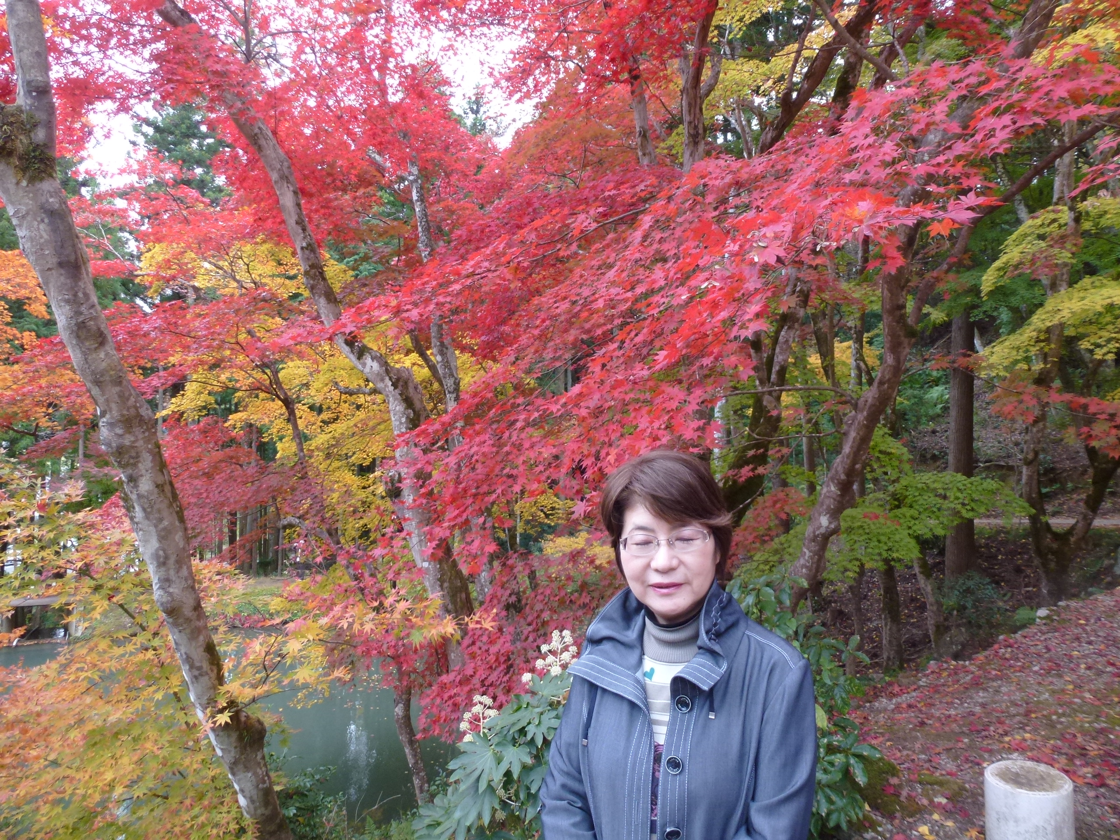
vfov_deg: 56.8
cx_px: 560
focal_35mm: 24
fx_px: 777
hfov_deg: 71.6
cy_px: 420
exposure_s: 1/60
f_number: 3.3
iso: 160
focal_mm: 4.3
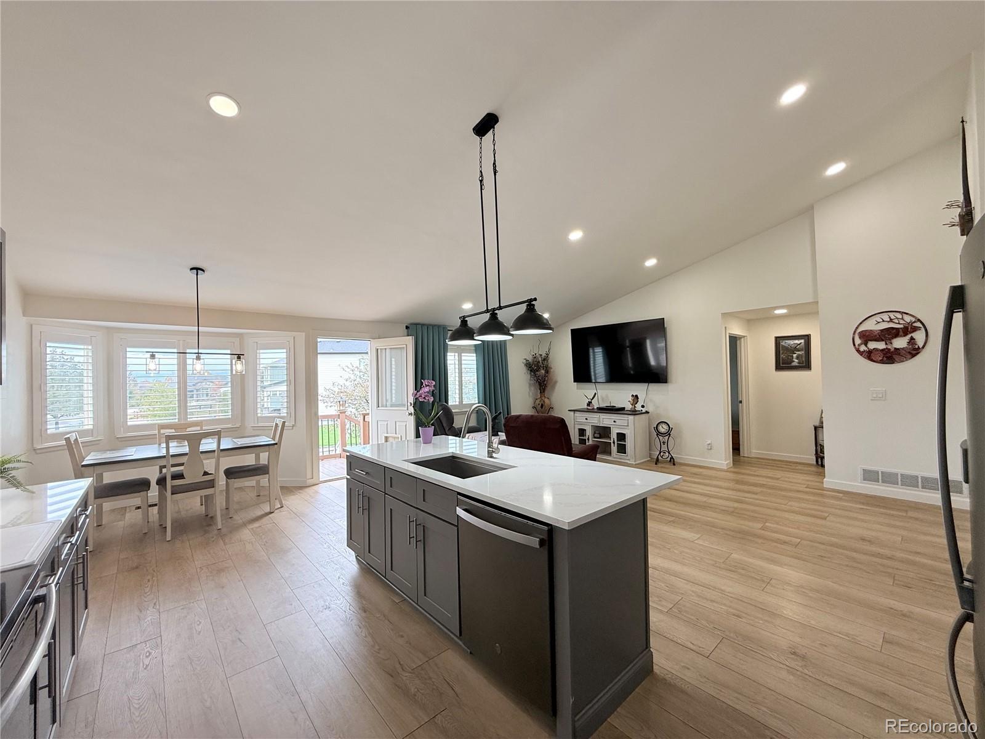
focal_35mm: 14
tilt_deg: +1.5
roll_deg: +1.1
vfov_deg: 85.7
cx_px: 492
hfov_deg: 102.1
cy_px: 370
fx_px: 398
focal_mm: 2.22
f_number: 2.2
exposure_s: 1/120
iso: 100
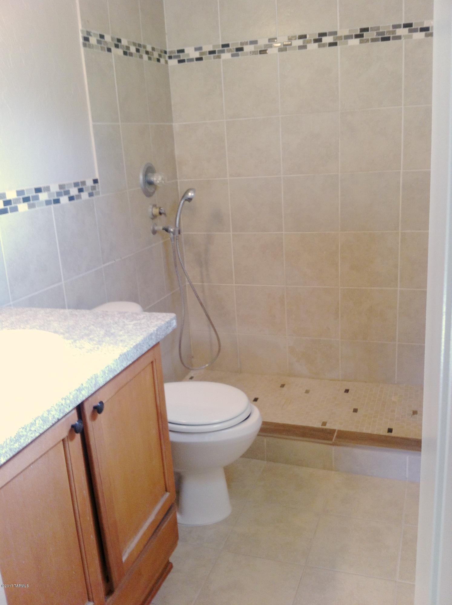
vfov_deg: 52.7
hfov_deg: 40.6
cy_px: 302
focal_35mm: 35
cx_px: 226
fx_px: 611
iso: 125
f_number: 2.8
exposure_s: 1/15
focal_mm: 3.85
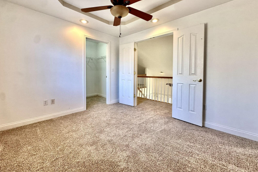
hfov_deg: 100.4
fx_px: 108
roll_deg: -0.4
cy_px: 75
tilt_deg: -1.6
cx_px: 128
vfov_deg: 77.0
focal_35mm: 15
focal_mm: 2.22
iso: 160
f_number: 2.2
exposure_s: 1/120
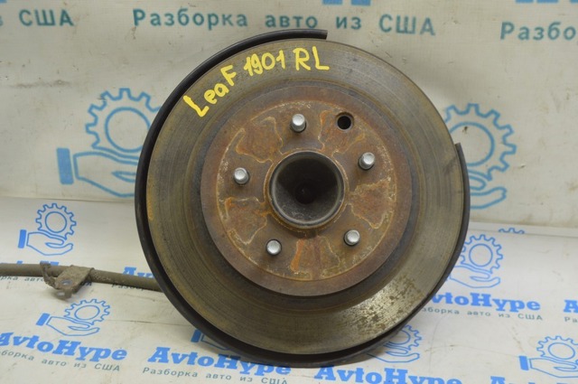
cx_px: 289
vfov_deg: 25.7
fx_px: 842
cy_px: 192
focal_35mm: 52
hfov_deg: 37.9
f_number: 5.6
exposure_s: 1/20
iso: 400
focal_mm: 35
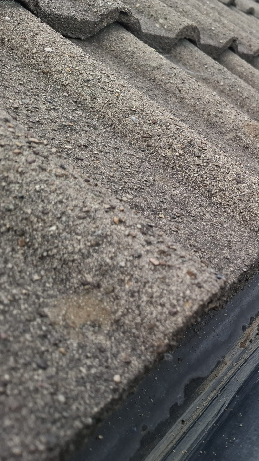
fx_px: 415
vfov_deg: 58.0
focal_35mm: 34
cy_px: 229
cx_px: 271
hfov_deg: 31.5
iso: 50
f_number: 1.8
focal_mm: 5.54
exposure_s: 1/202
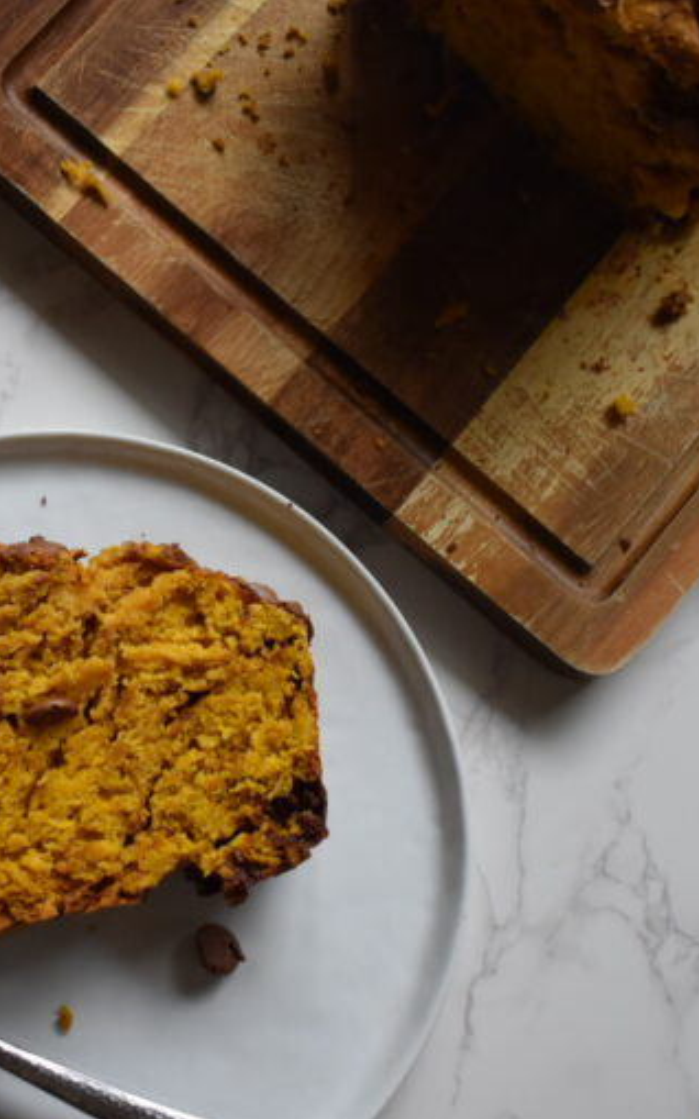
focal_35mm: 60
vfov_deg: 34.0
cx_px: 154
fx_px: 1829
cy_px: 561
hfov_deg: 21.4
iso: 900
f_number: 4
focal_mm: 26
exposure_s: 1/60
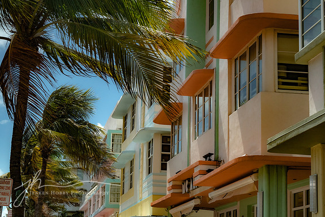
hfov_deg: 23.6
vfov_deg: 15.9
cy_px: 109
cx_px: 163
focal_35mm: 86
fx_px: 776
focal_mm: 85
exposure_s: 1/6400
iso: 1600
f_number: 8
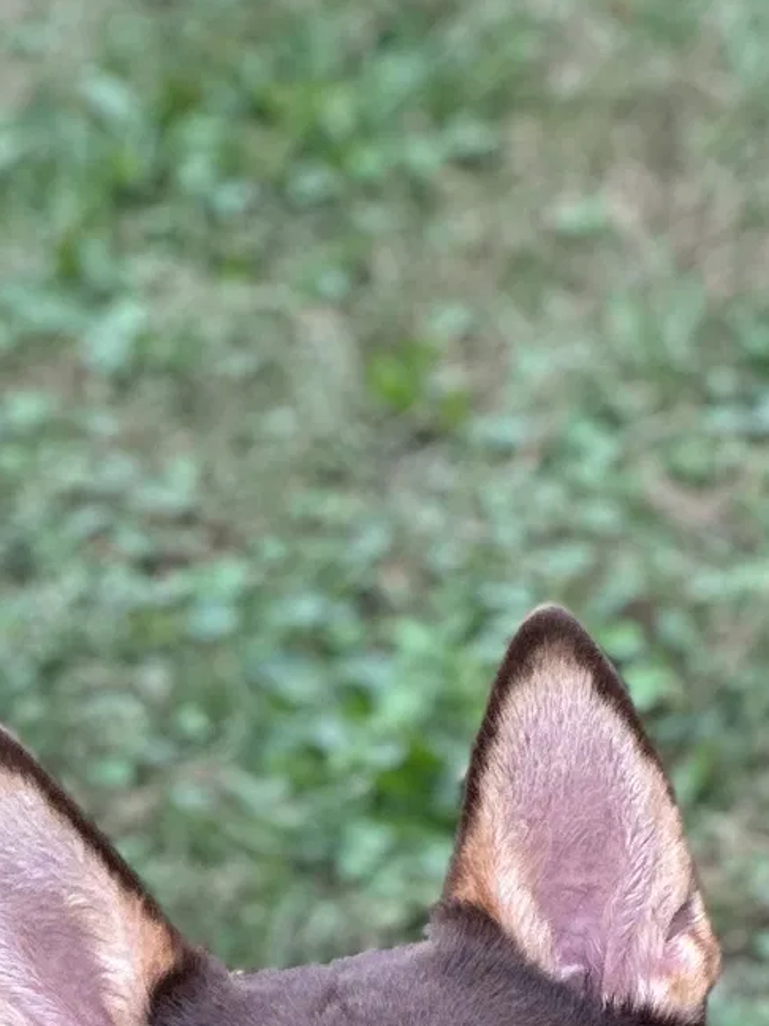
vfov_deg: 6.4
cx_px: 511
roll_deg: +6.2
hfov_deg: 4.9
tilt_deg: -30.2
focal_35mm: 304
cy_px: 1924
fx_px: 9005
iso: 100
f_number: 2.8
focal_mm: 9
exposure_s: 1/121
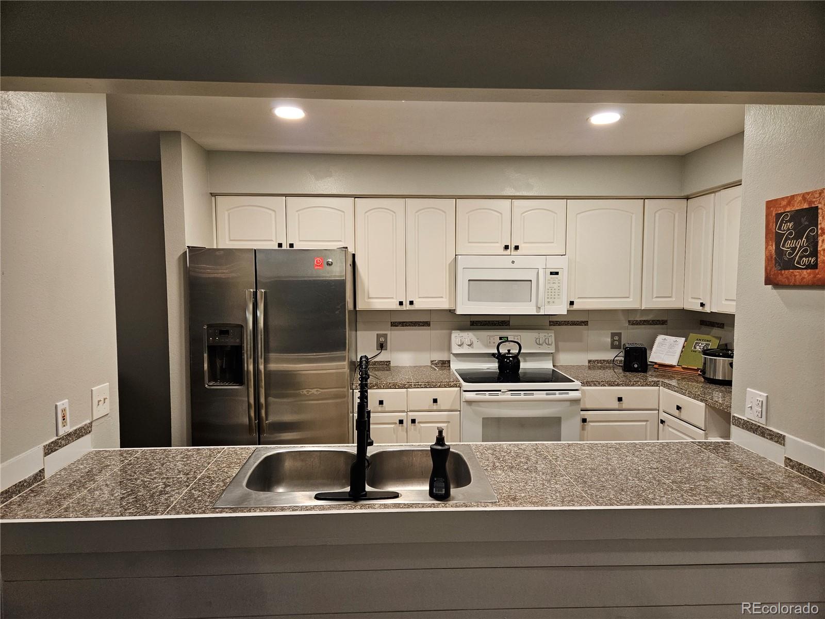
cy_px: 310
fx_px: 548
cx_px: 412
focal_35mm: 23
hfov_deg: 73.9
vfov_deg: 58.9
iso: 320
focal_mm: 5.4
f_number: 1.8
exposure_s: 1/120
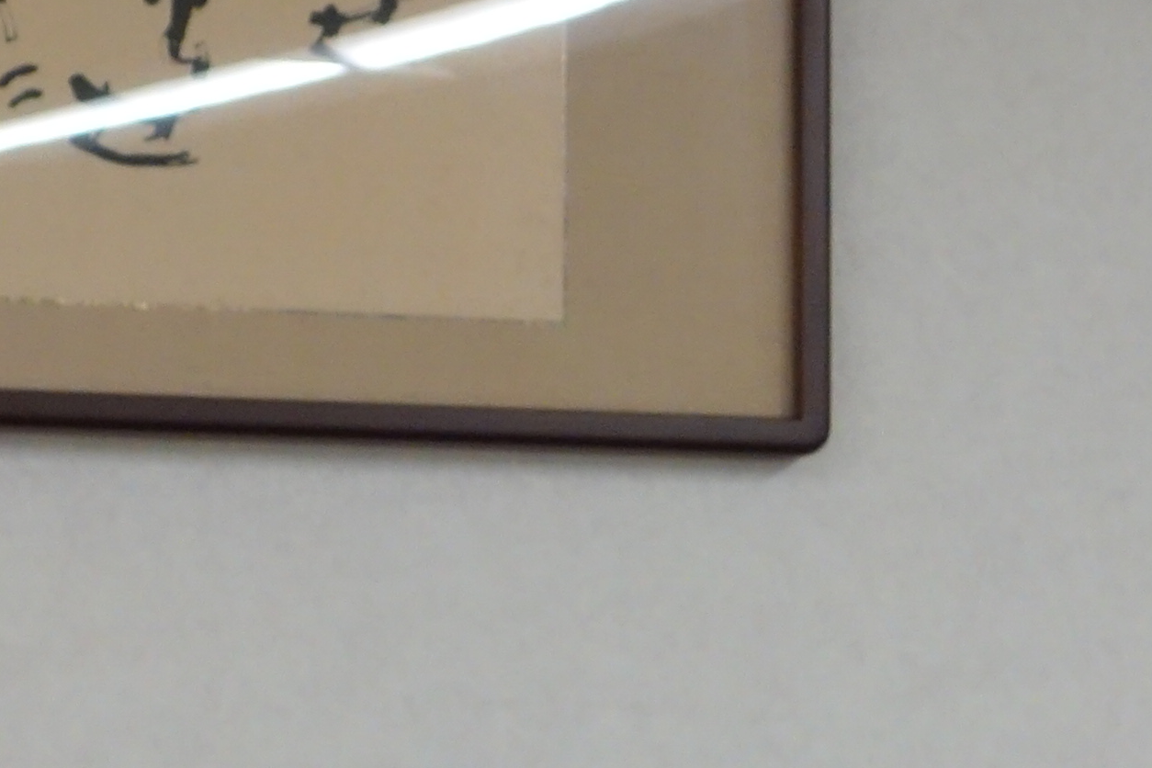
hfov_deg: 7.5
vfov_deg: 5.0
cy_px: 891
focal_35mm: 275
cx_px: 464
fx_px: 8799
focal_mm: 23.55
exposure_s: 1/250
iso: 800
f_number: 3.5
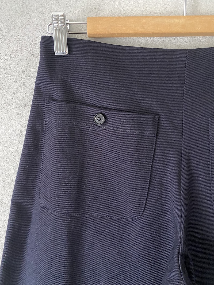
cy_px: 142
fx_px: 214
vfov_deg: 67.3
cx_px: 107
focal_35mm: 26
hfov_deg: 53.1
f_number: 1.8
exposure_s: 1/60
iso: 250
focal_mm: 4.25
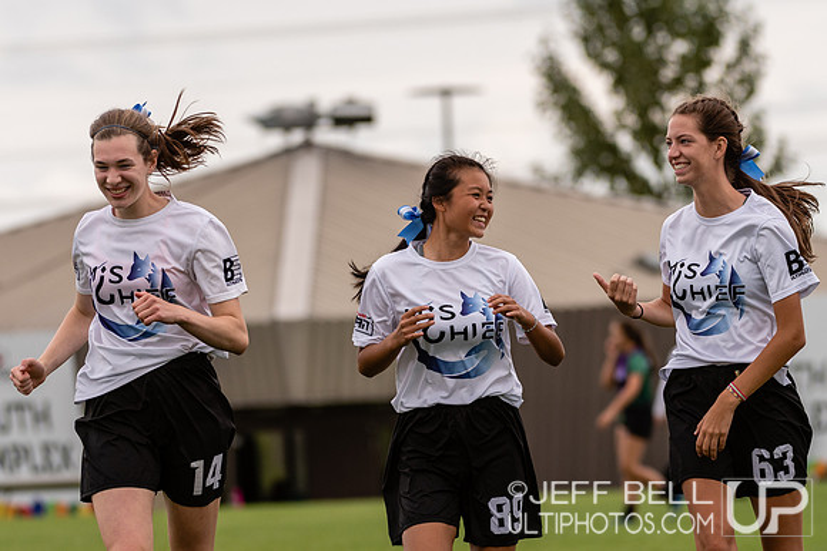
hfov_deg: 5.4
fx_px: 8749
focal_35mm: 381
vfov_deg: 3.6
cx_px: 436
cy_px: 336
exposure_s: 1/1000
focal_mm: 200
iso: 280
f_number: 4
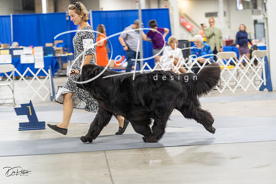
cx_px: 138
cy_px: 92
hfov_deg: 22.1
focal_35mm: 92
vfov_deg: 14.9
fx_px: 705
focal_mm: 92
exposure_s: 1/160
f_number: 2.8
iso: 3200
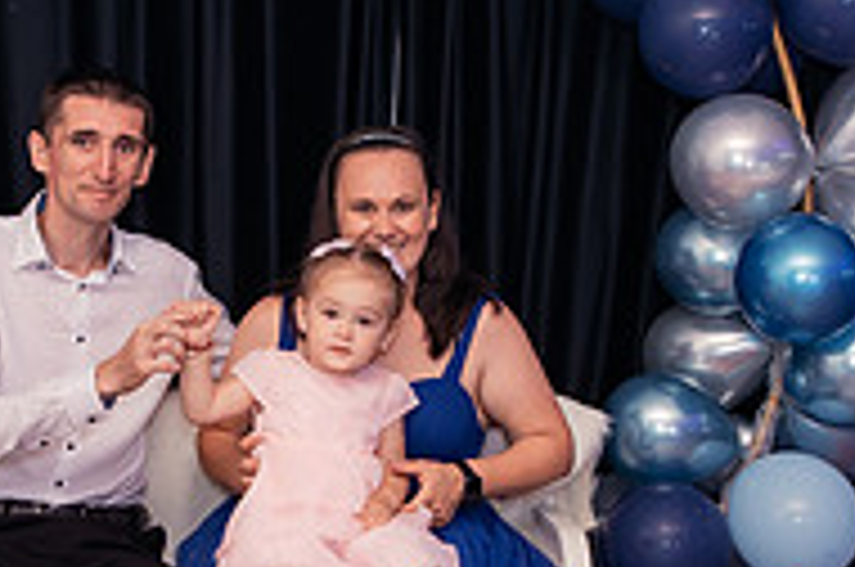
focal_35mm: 87
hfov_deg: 23.3
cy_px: 275
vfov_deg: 15.7
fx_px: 2063
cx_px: 280
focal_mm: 24
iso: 2000
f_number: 3.5
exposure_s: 1/250
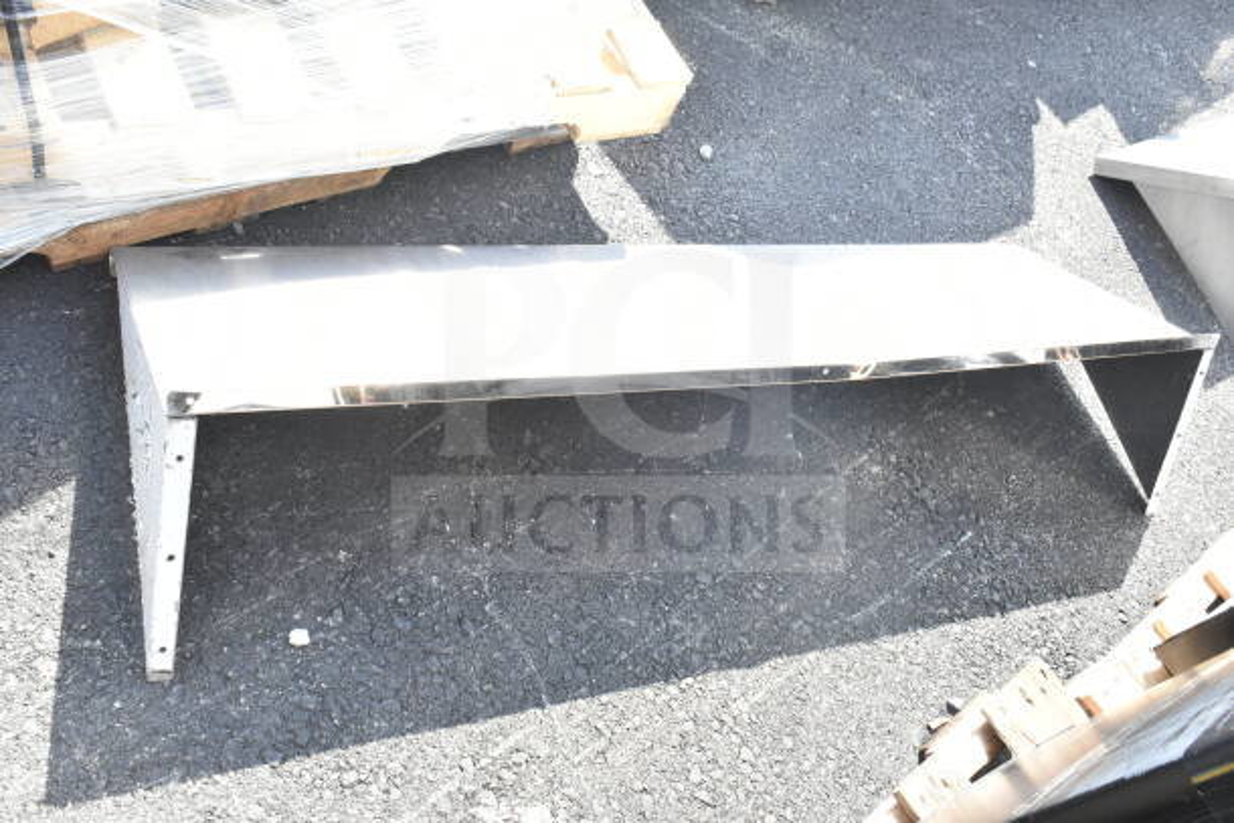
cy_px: 412
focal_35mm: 34
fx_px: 1183
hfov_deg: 55.1
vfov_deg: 38.4
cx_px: 617
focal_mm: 23
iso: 1600
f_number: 9
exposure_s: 1/320
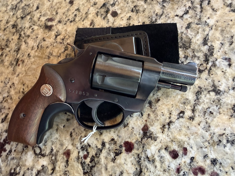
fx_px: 163
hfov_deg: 71.6
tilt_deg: -65.9
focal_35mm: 24
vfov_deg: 56.8
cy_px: 88
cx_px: 118
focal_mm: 2.22
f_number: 2.2
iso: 320
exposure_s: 1/65
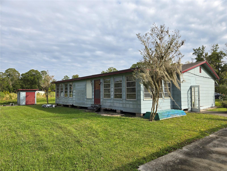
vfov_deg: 58.9
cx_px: 114
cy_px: 86
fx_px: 151
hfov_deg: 73.9
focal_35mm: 23
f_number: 1.8
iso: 25
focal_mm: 5.4
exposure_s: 1/1525
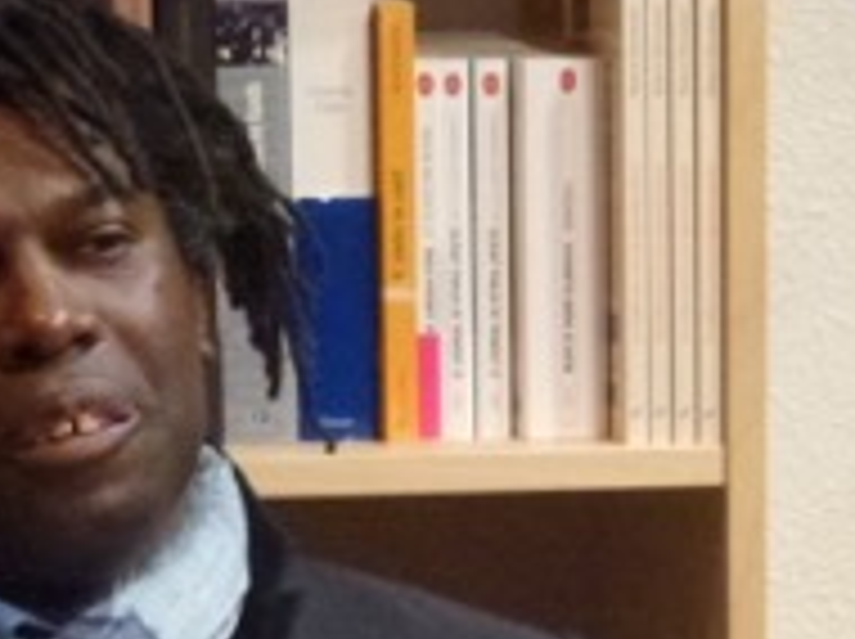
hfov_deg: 5.1
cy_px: 828
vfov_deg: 3.8
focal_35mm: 387
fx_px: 9547
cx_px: 828
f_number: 5.2
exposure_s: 1/25
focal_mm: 23.4
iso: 800
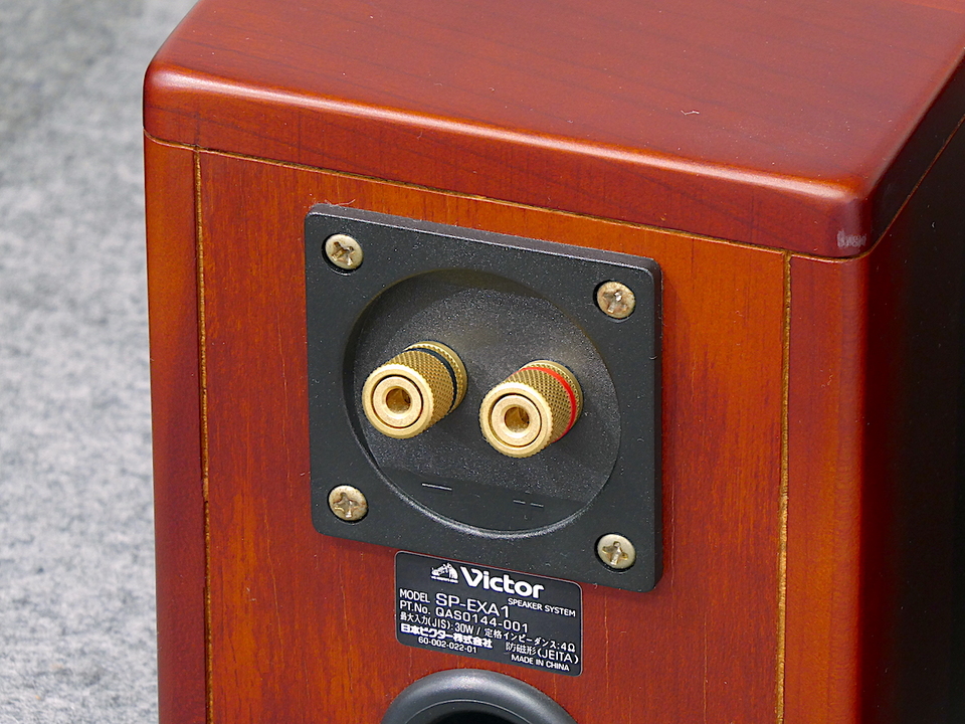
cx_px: 482
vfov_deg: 5.6
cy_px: 362
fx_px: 7387
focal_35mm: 265
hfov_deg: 7.5
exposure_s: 1/2
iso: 200
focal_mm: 47.5
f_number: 5.6
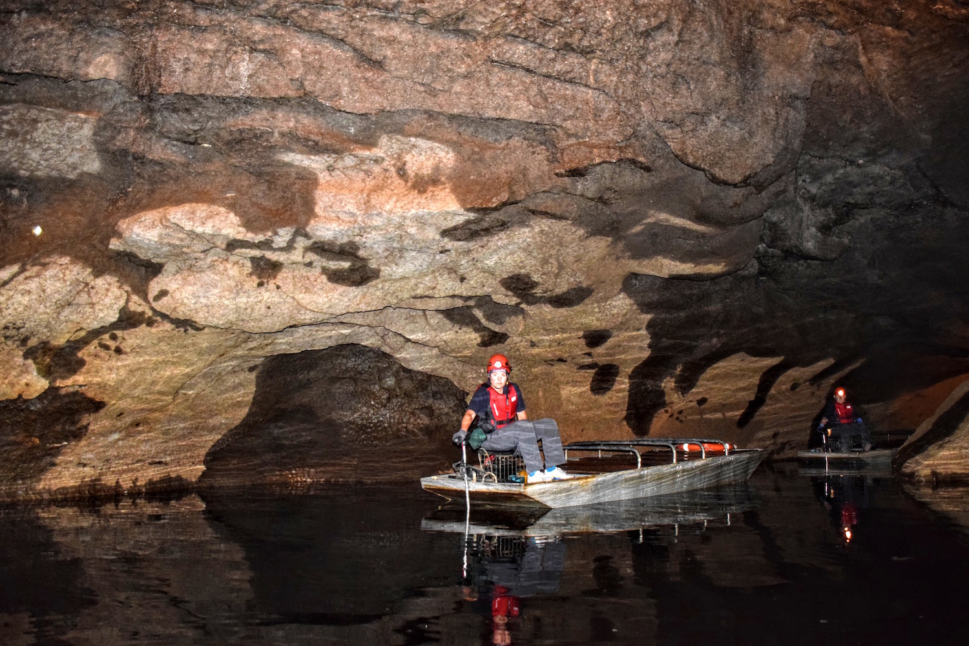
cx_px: 484
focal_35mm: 27
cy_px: 323
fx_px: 727
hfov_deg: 67.4
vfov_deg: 47.9
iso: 3200
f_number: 3.5
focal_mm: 18
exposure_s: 1/60
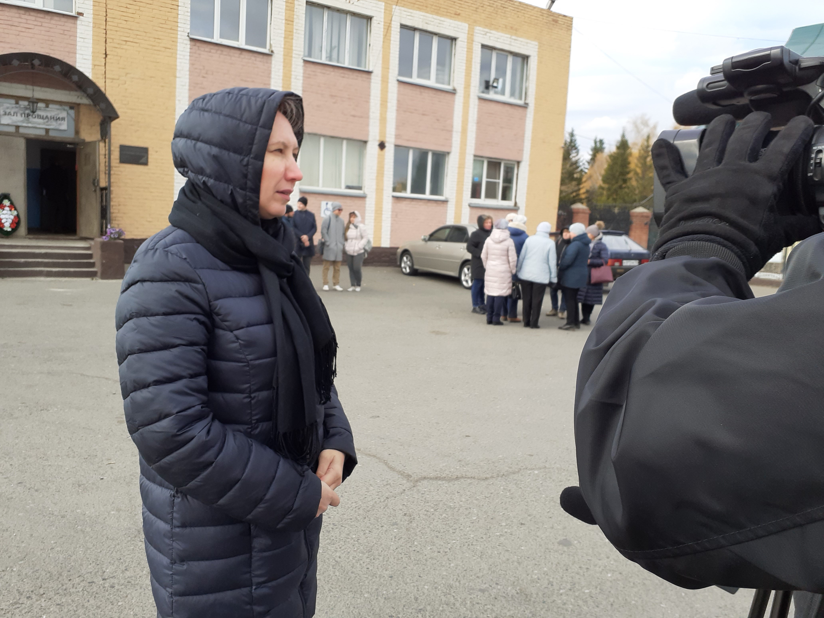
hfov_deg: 65.3
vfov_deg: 51.4
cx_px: 412
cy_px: 309
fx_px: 643
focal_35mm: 27
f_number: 1.9
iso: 40
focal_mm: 3.6
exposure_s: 1/707
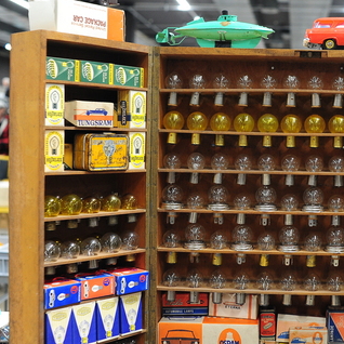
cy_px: 168
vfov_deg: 30.6
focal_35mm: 56
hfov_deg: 29.8
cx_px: 276
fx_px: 630
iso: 1600
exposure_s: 1/40
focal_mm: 35
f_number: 4
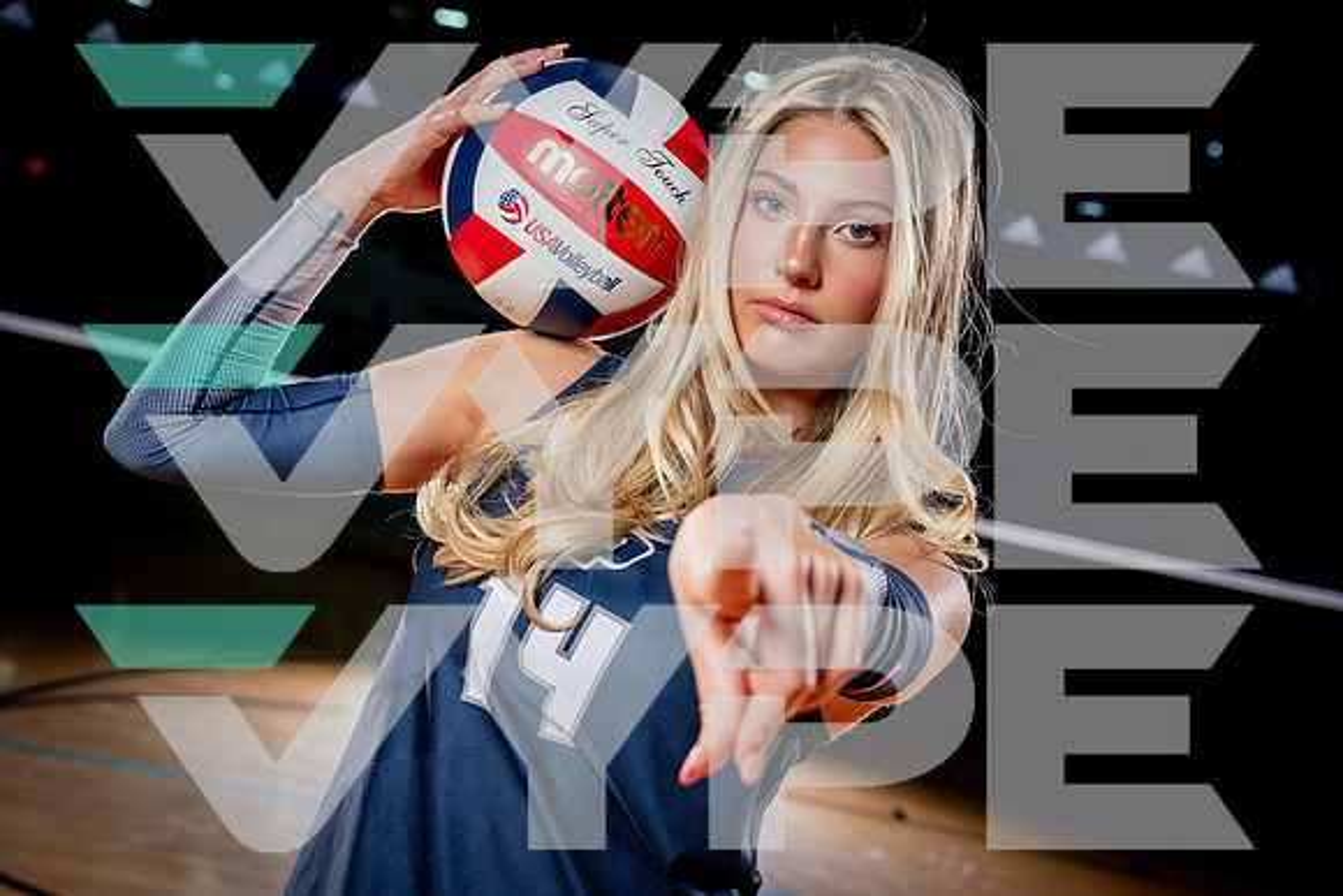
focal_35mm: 57
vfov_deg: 23.8
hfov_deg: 35.0
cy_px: 448
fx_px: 2127
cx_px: 672
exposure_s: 1/250
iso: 250
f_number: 5.6
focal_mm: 57
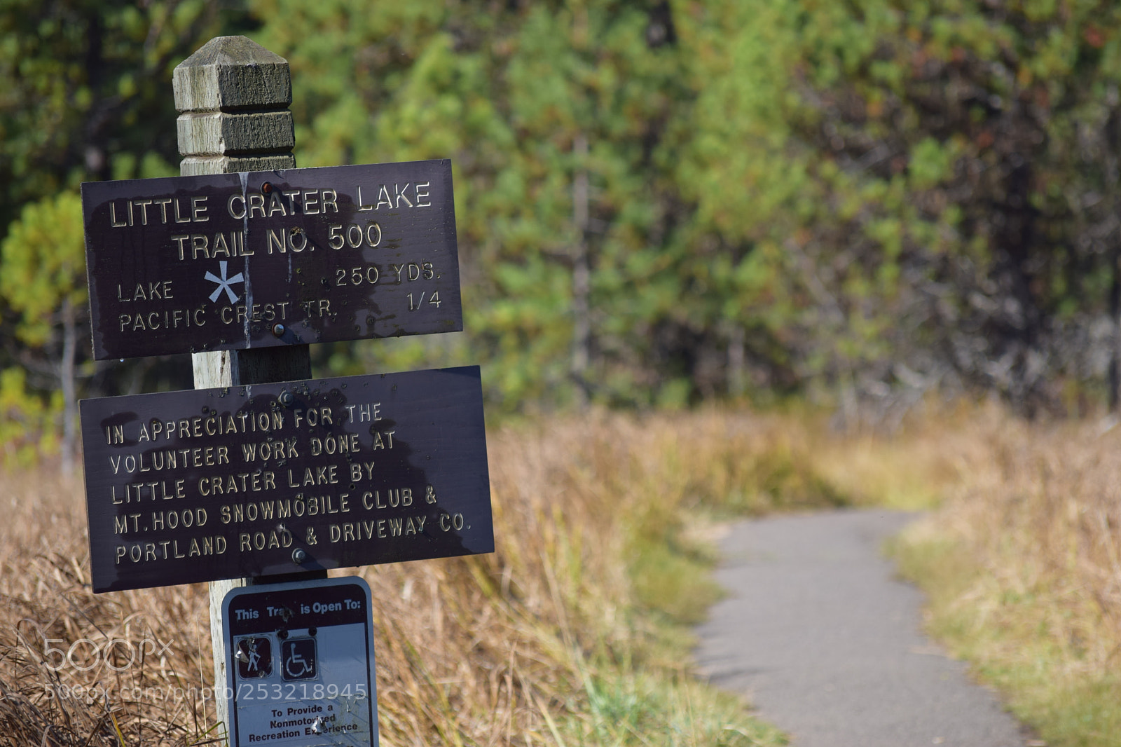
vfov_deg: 4.6
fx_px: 9339
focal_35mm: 300
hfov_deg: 6.9
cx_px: 560
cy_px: 374
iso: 200
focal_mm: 200
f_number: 5.6
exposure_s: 1/500
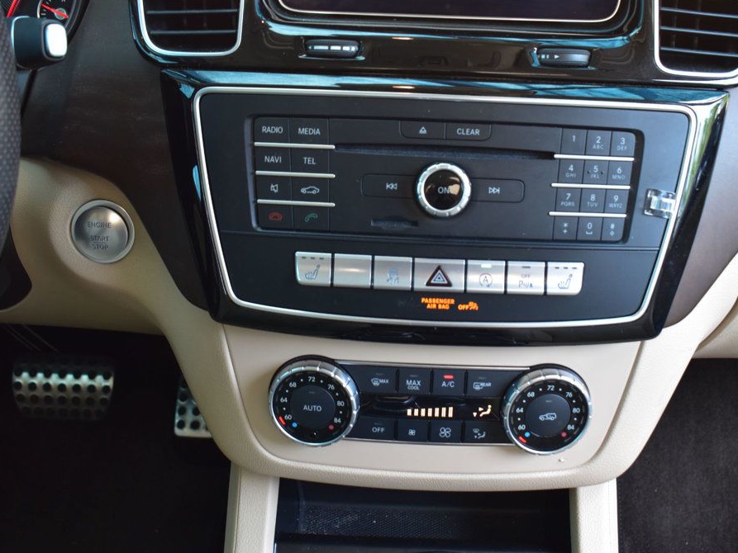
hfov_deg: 43.8
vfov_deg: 33.6
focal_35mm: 43
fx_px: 917
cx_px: 412
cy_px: 279
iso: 400
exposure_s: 1/20
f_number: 6.3
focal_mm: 26
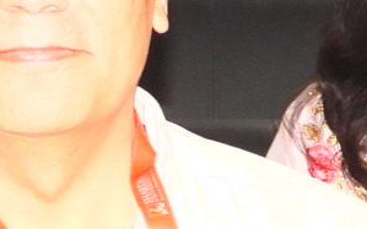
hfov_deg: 5.9
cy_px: 485
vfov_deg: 3.7
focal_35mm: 354
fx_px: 3541
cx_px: -7
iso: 200
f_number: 3.2
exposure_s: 1/30
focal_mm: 7.9
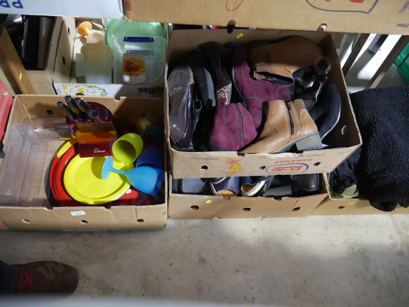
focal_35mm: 28
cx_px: 204
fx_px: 331
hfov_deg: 63.4
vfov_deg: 49.7
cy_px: 154
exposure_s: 1/60
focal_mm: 14
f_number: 3.5
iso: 1600
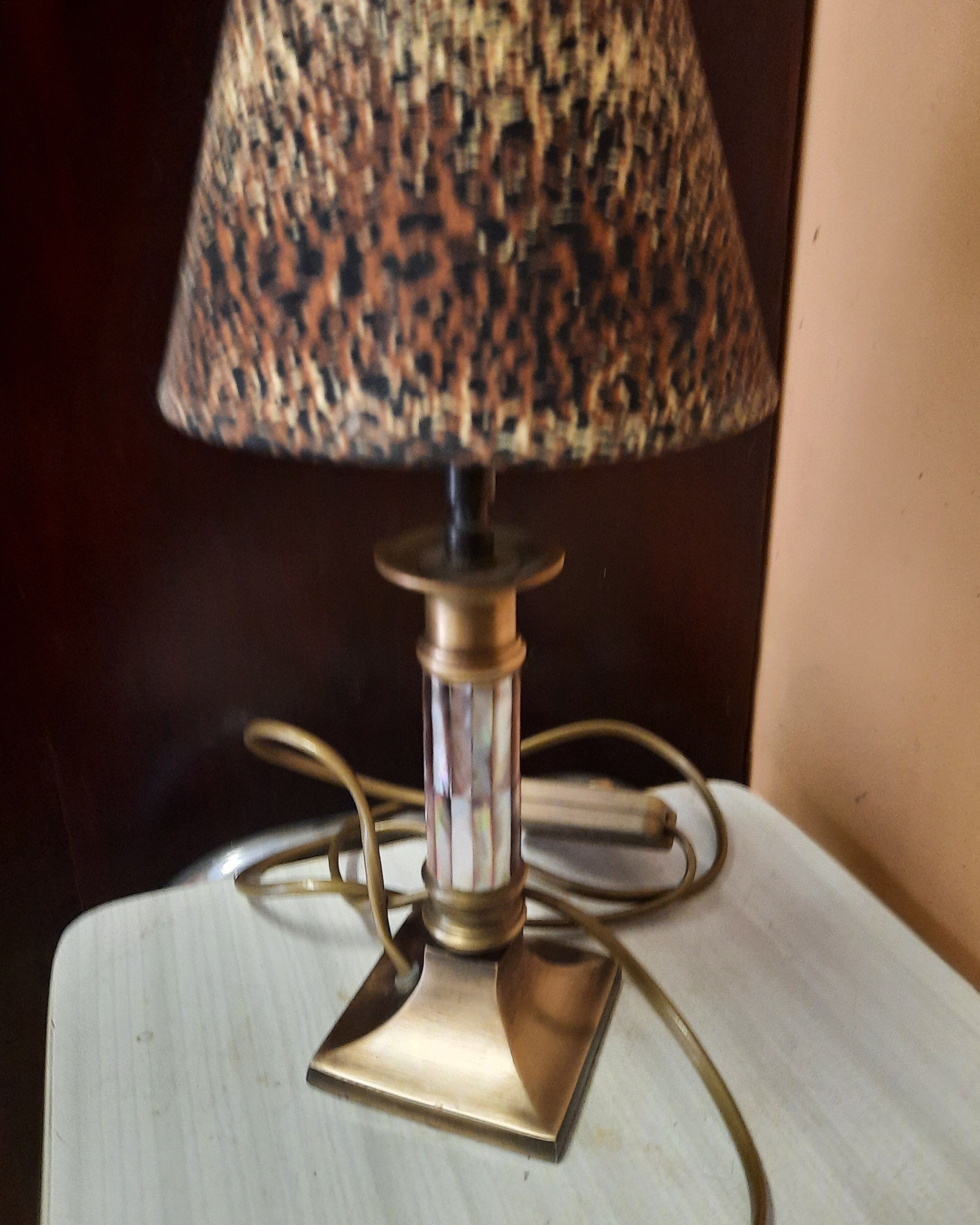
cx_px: 502
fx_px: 979
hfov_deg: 53.2
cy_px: 606
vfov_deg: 64.1
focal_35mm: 27
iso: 400
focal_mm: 4.6
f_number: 2
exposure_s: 1/33
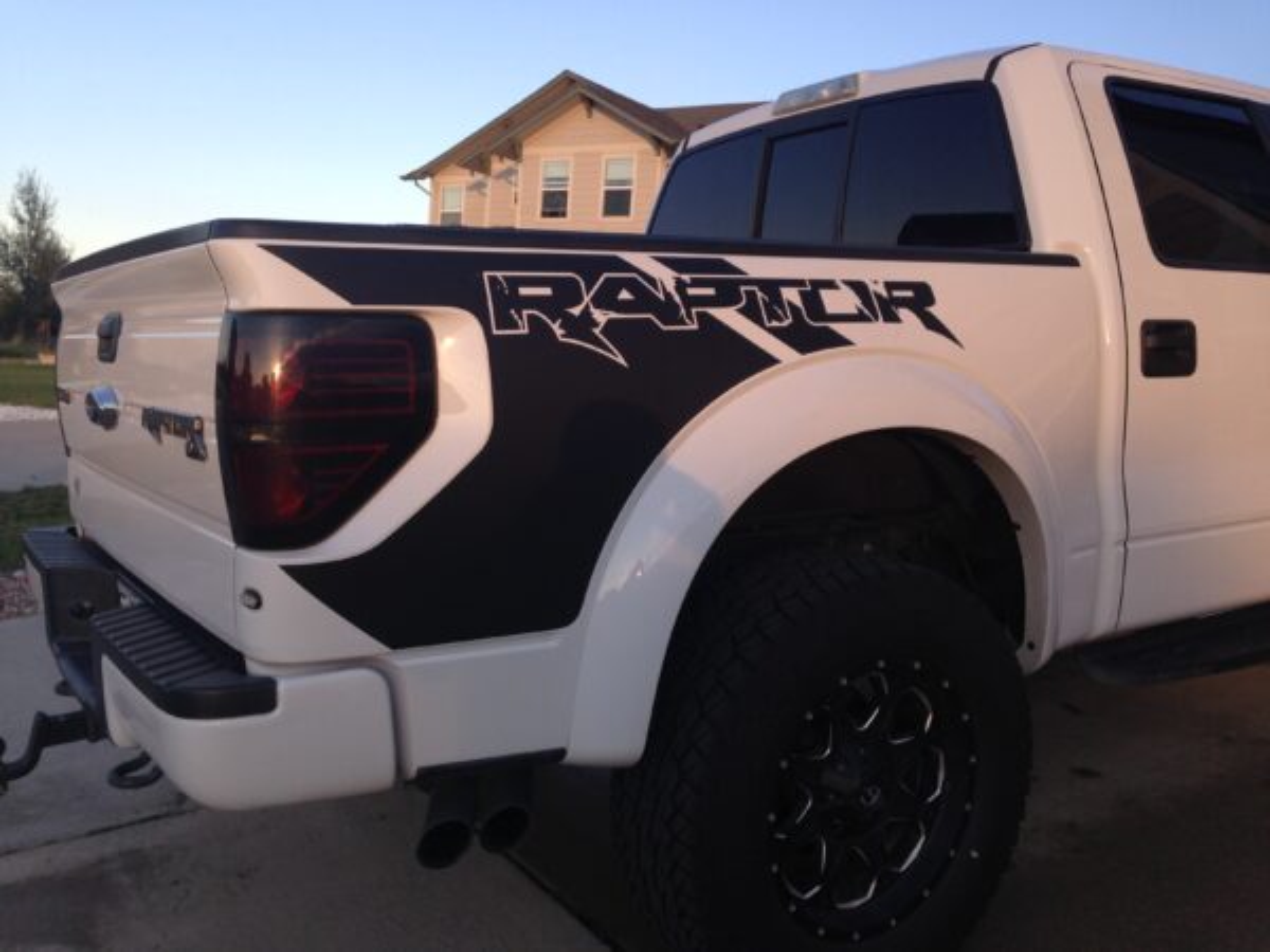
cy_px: 476
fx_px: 1211
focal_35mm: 33
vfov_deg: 42.9
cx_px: 635
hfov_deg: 55.4
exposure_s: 1/335
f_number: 2.4
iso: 50
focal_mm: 4.12
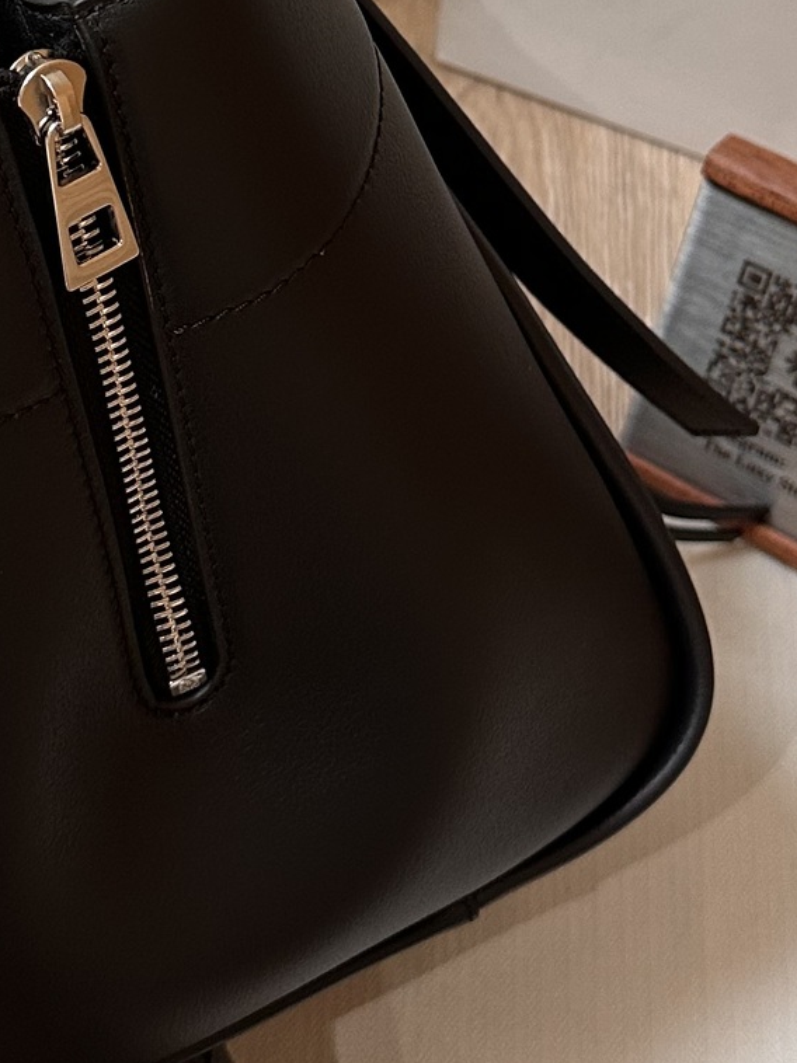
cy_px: 95
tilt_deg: -50.9
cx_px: 257
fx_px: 2334
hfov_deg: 19.3
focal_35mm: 76
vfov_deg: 24.9
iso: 250
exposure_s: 1/72
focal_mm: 6.86
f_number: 1.78
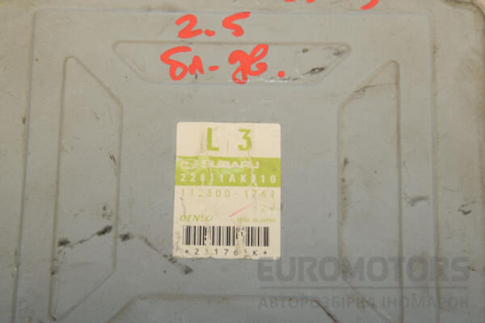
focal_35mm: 112
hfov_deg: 18.2
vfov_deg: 12.2
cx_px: 242
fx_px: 1516
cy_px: 162
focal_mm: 75
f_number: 10
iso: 800
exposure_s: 1/200
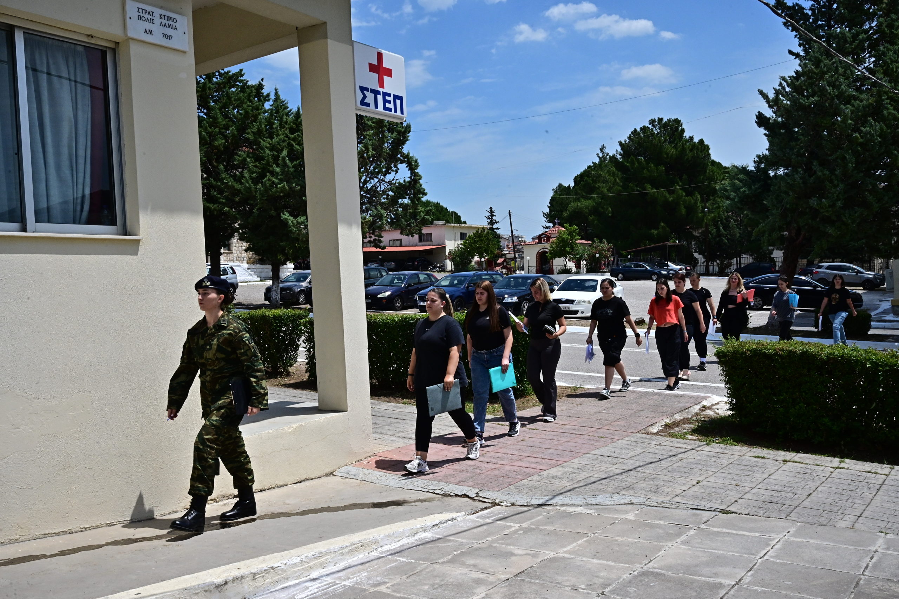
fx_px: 811
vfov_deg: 40.5
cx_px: 450
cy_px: 300
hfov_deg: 58.0
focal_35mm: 32
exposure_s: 1/1000
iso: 1600
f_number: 22
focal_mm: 32.5
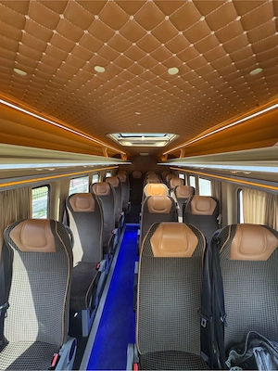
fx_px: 150
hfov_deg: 85.7
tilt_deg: -6.5
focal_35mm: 14
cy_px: 186
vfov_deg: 102.1
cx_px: 139
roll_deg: -3.9
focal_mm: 2.22
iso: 200
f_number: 2.2
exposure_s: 1/99
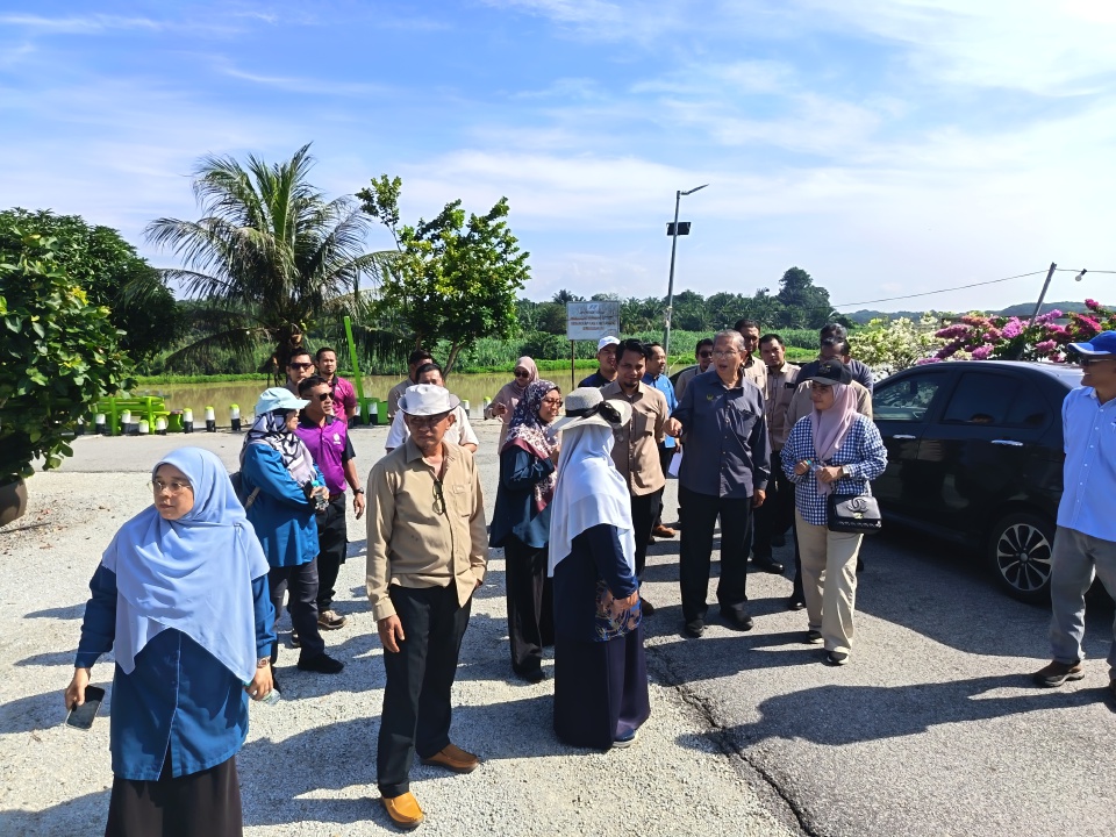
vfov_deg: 56.8
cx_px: 558
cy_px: 418
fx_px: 774
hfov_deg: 71.6
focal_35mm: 24
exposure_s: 1/640
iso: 121
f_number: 1.75
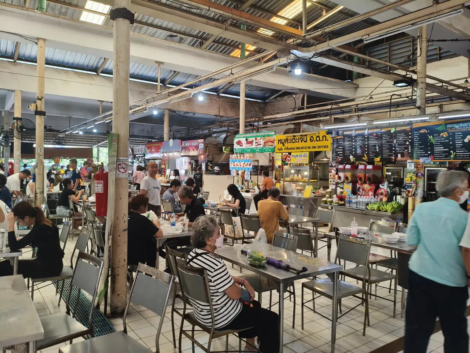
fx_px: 353
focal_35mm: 26
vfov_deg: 53.1
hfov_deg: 67.3
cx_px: 235
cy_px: 176
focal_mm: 4.94
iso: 125
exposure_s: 1/50
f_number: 1.5
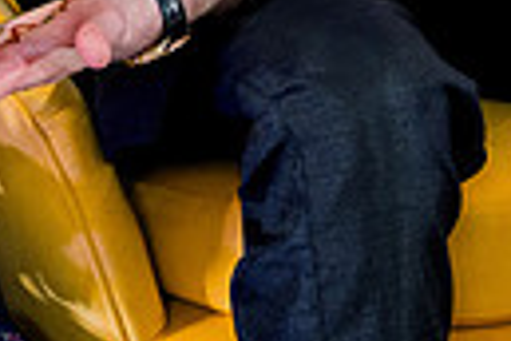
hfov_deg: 14.4
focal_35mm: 139
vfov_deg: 9.4
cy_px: -287
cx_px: -79
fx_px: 1973
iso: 1250
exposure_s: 1/125
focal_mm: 31
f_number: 2.8
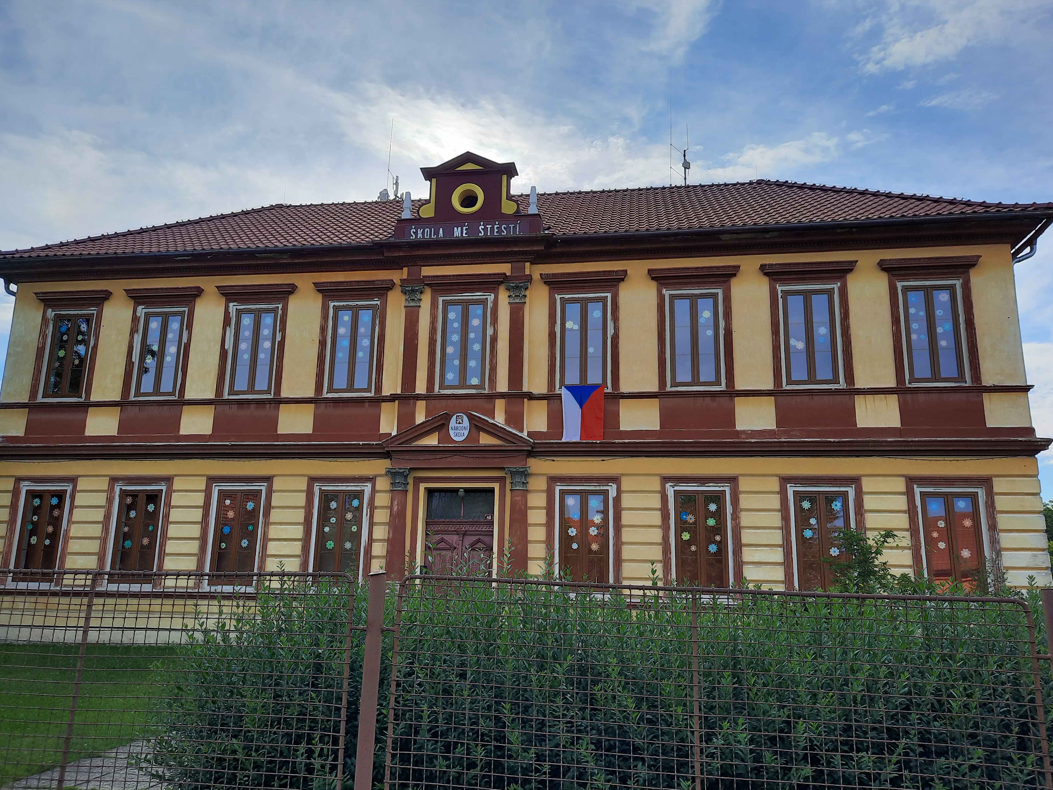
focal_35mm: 26
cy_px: 409
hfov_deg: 67.3
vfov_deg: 53.1
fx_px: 791
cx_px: 521
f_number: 2
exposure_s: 1/820
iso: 32
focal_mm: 4.6
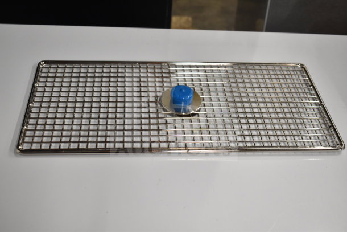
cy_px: 116
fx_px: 448
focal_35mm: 46
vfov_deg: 29.0
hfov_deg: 42.3
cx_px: 174
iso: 1100
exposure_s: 1/50
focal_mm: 31
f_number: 4.2
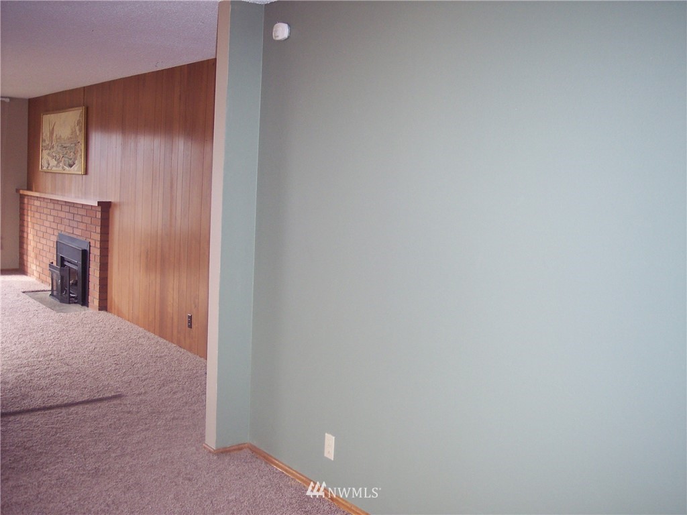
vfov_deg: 36.8
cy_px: 258
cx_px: 344
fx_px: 774
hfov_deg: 47.9
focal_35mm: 39
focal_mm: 8
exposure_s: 1/60
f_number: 2.8
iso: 140
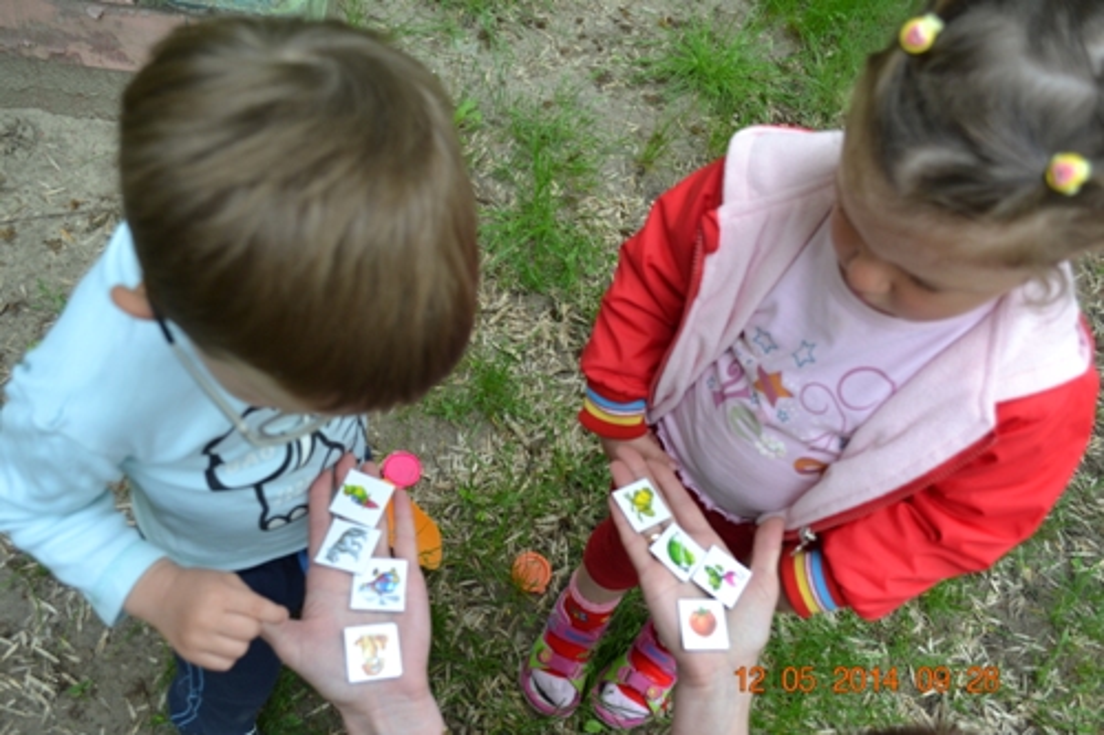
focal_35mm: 30
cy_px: 368
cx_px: 552
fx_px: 920
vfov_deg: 43.6
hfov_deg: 61.9
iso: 400
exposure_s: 1/80
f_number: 4.5
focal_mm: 20
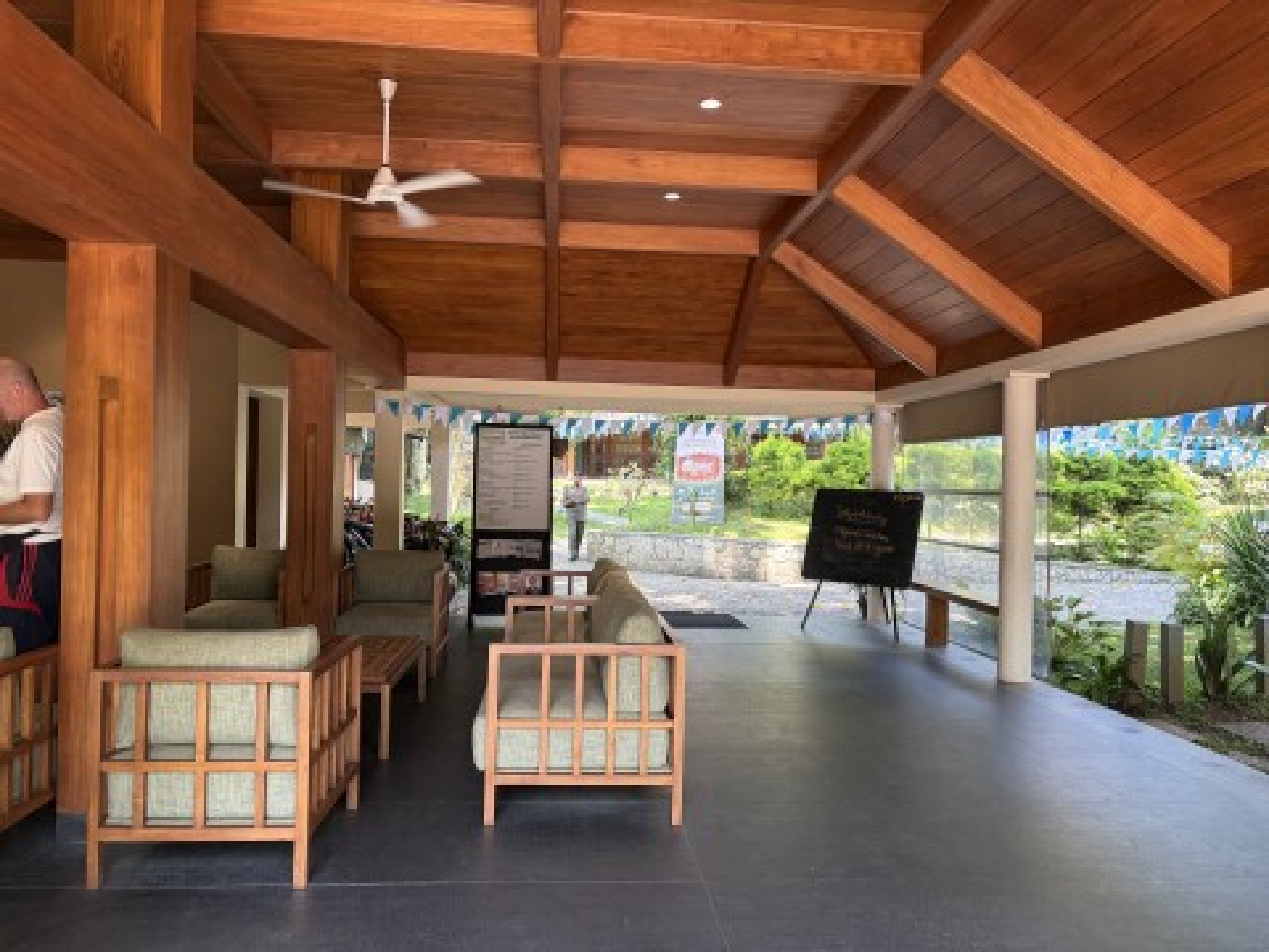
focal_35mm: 26
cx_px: 634
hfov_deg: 67.3
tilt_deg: +0.8
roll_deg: -1.7
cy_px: 476
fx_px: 953
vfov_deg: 53.1
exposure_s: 1/122
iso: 100
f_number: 1.6
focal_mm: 5.96
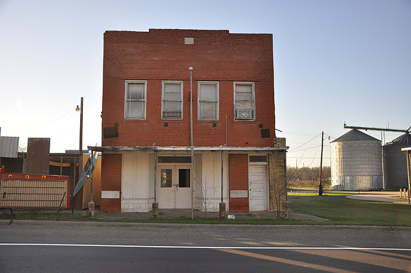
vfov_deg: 39.9
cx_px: 206
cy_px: 136
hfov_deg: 57.3
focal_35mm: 33
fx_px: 376
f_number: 5
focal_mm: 22
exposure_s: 1/200
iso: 200
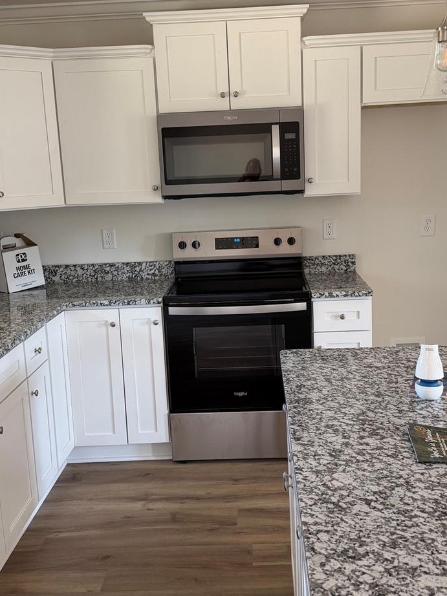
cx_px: 234
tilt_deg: -10.9
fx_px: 689
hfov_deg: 35.9
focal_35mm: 40
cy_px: 288
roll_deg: +3.0
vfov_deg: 46.8
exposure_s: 1/60
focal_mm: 6.76
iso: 160
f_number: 1.78
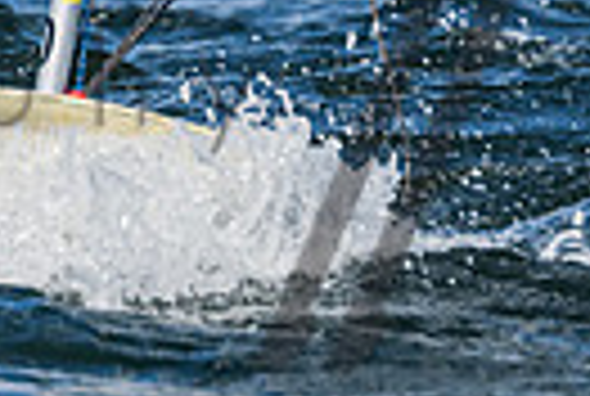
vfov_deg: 0.6
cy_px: -194
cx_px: -135
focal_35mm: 2150
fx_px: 35316
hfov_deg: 1.0
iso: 320
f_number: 8
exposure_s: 1/1000
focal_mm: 400
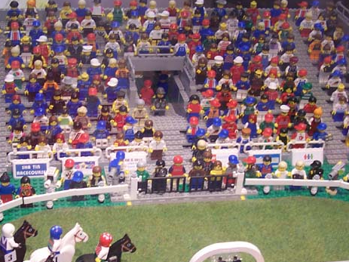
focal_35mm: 64
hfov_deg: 30.3
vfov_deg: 22.8
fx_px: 645
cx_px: 156
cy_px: 186
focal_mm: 5.6
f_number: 2.8
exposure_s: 1/30
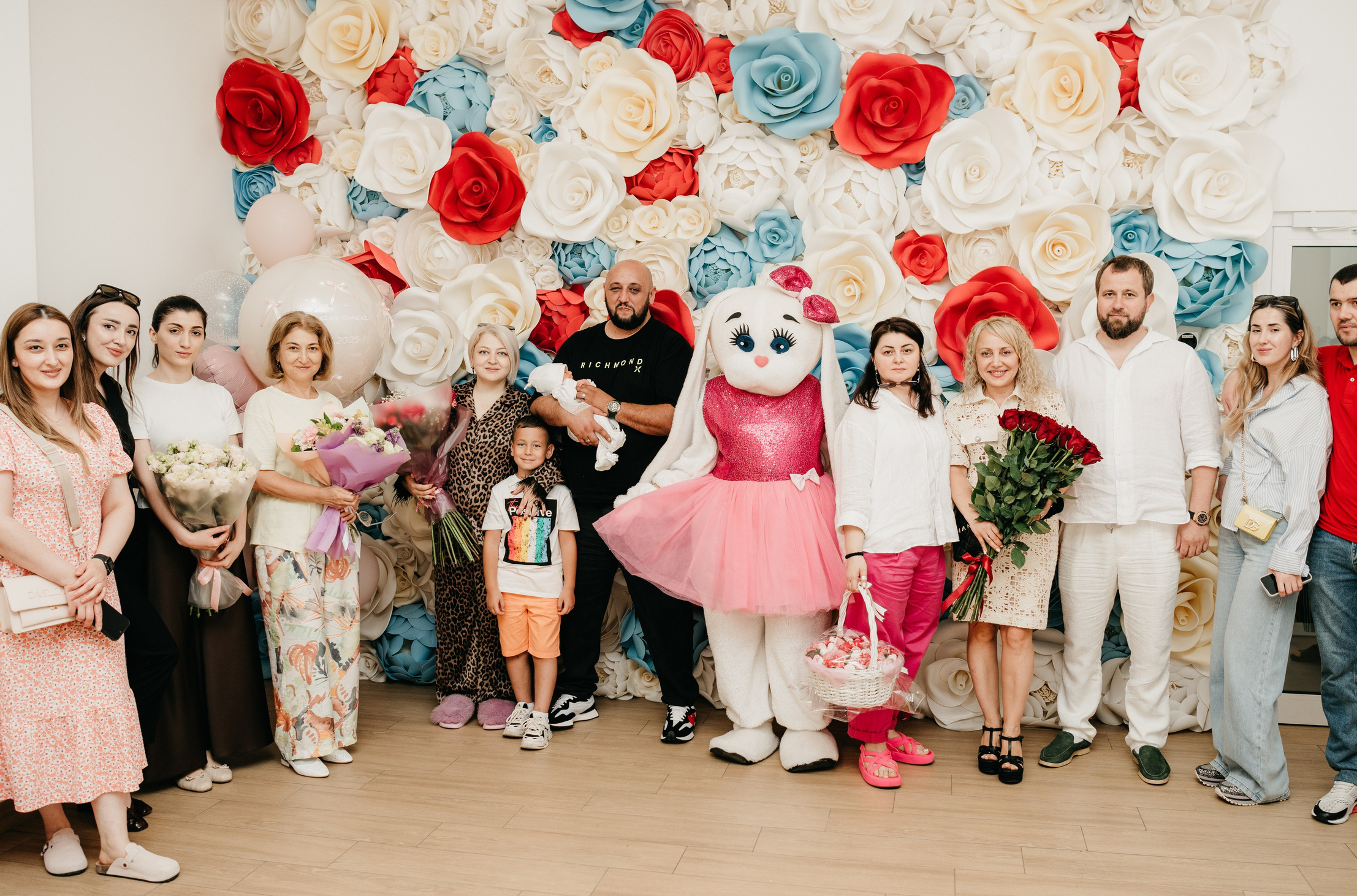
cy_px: 487
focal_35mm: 30
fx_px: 1127
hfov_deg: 62.1
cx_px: 699
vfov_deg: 43.3
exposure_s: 1/160
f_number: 4
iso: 200
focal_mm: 24
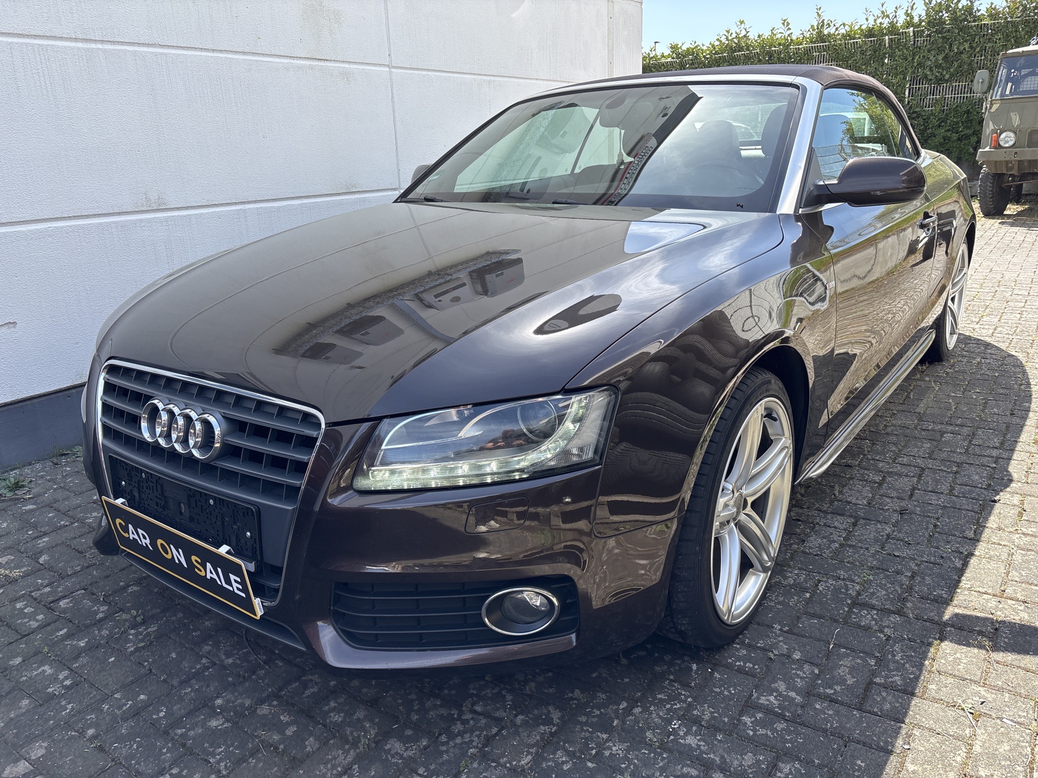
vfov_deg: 53.1
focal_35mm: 26
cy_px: 389
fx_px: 780
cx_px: 519
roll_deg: +3.0
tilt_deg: -17.0
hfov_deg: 67.3
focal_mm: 5.96
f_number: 1.6
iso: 50
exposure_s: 1/716
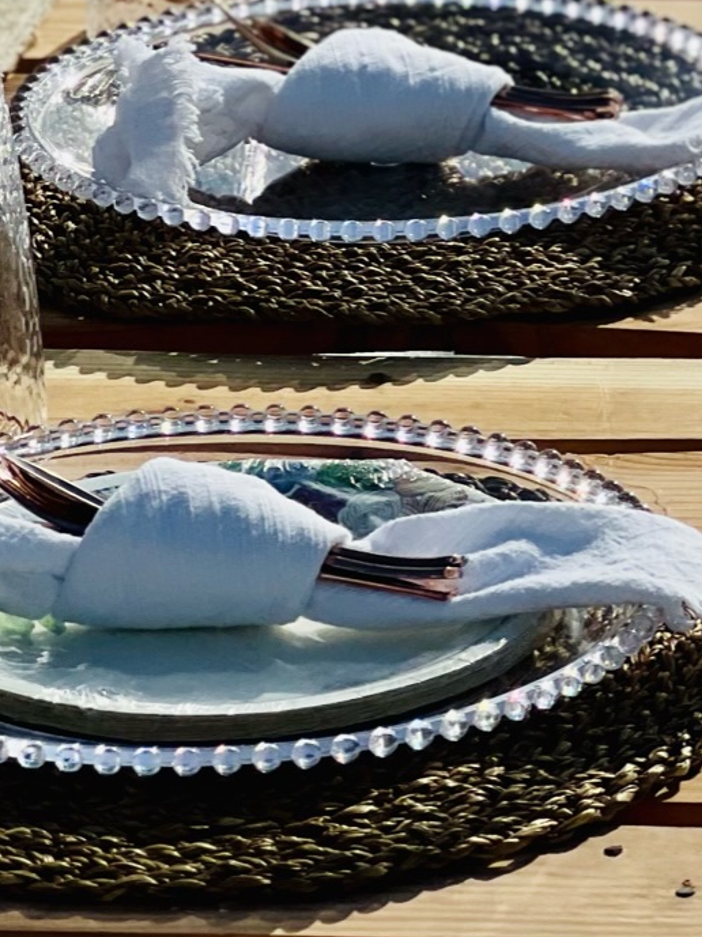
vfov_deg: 8.6
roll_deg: +4.9
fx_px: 6198
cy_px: -124
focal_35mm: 229
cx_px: 638
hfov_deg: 6.5
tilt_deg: -17.8
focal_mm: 9
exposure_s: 1/1980
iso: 32
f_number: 2.8
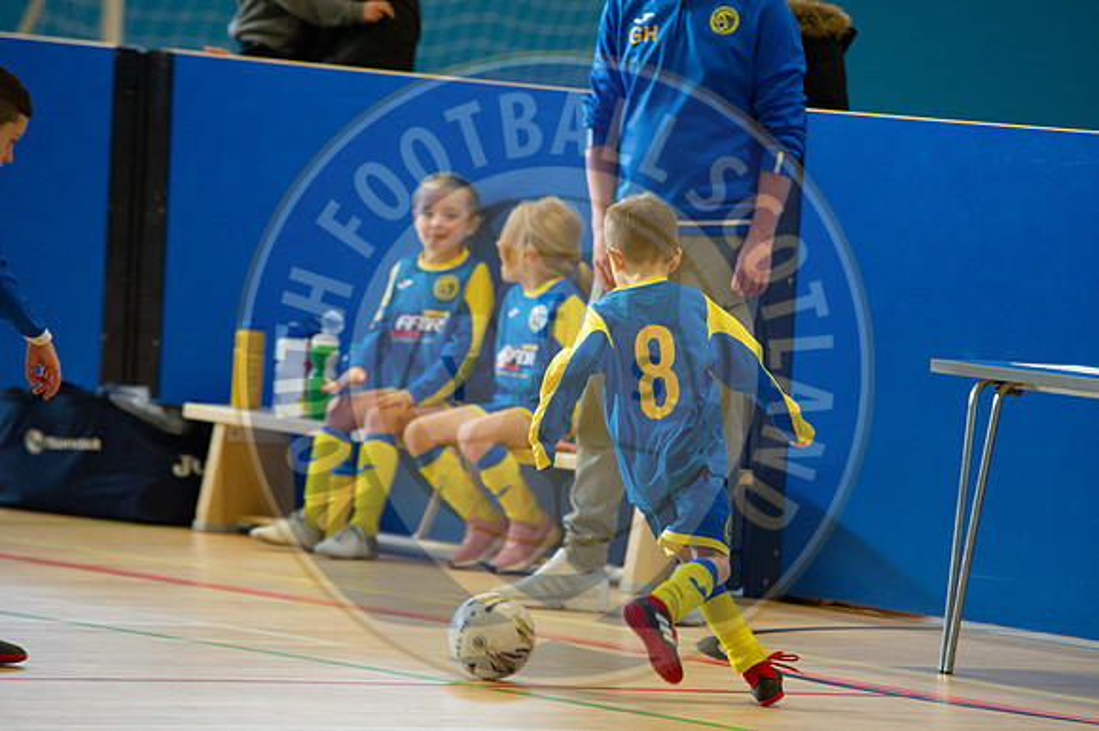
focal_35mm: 328
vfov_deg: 4.2
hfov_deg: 6.3
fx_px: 10000
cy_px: 385
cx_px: 591
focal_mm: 300
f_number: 5.6
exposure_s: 1/320
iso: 8000
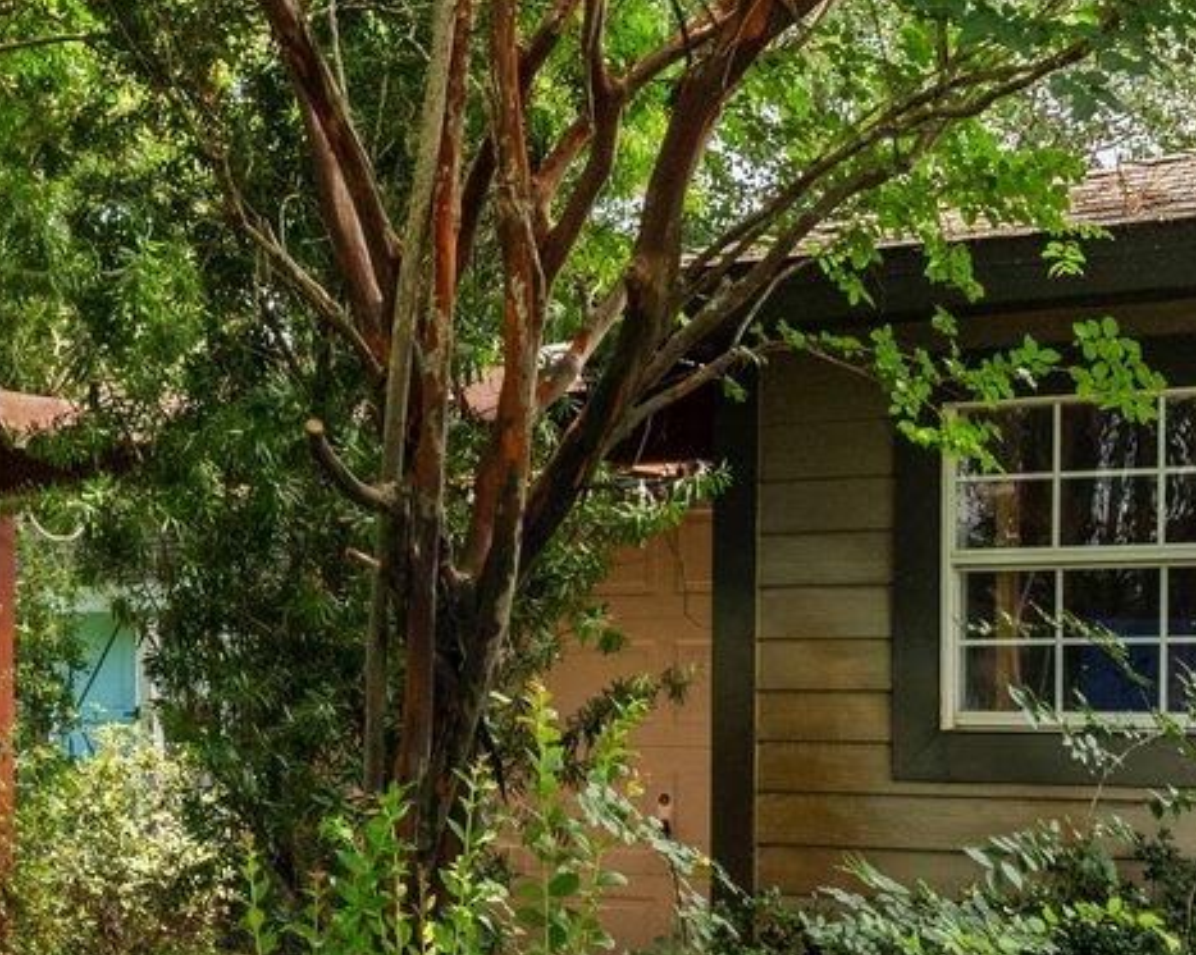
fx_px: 2578
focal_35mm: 73
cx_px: 295
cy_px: 718
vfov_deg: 20.8
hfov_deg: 25.8
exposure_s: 1/100
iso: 800
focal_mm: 17.7
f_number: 8
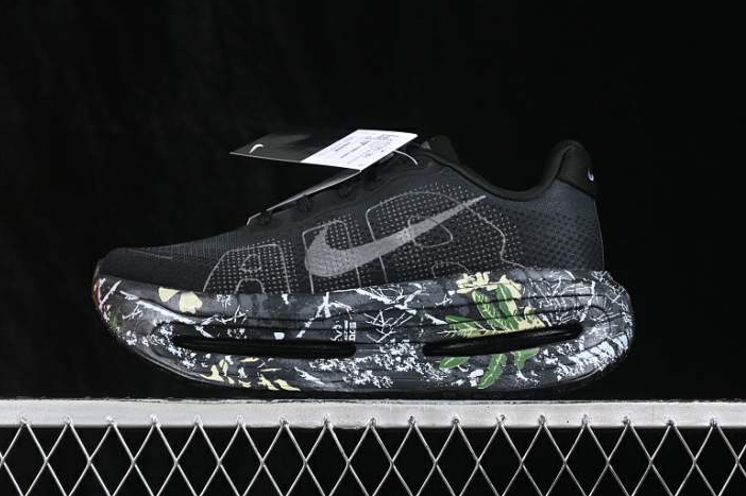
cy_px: 239
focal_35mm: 78
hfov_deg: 26.0
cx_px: 370
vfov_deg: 17.5
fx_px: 1615
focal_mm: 50
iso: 160
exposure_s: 1/60
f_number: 6.3
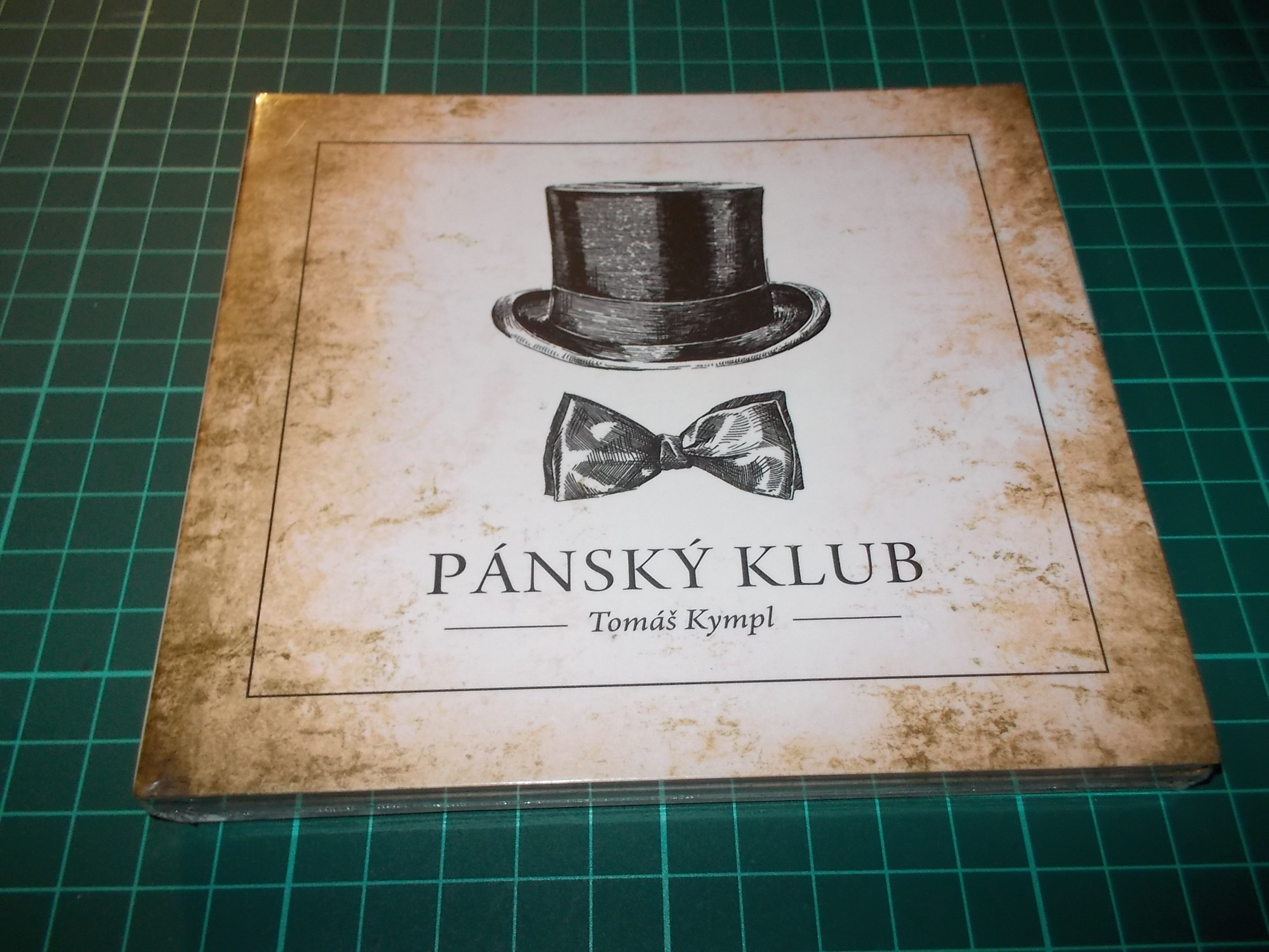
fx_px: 1063
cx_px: 634
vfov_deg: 48.2
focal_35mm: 29
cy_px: 476
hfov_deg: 61.7
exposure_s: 1/30
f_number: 3.3
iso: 200
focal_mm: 4.1
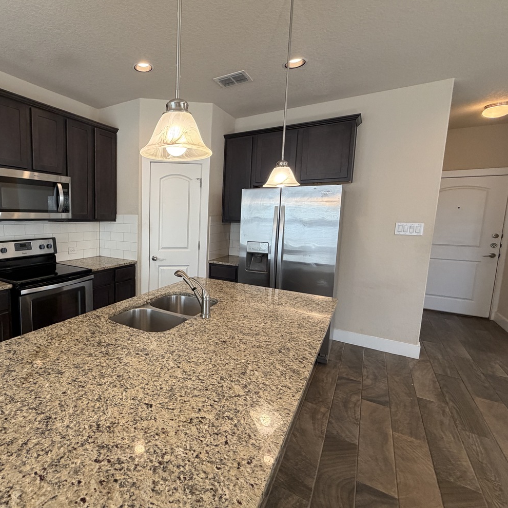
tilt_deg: -7.4
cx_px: 154
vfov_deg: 80.7
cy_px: 251
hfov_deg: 77.1
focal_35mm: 18
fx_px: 299
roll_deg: -0.6
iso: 250
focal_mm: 2.22
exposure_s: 1/120
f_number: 2.2
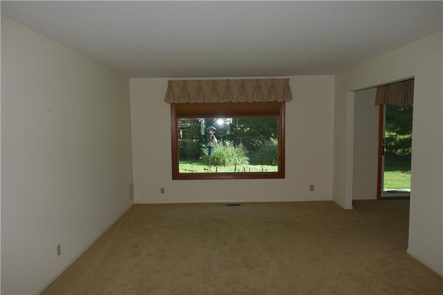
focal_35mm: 24
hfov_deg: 73.8
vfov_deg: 53.1
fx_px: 295
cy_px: 148
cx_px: 222
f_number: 1.8
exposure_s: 1/320
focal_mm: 8.8
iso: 125
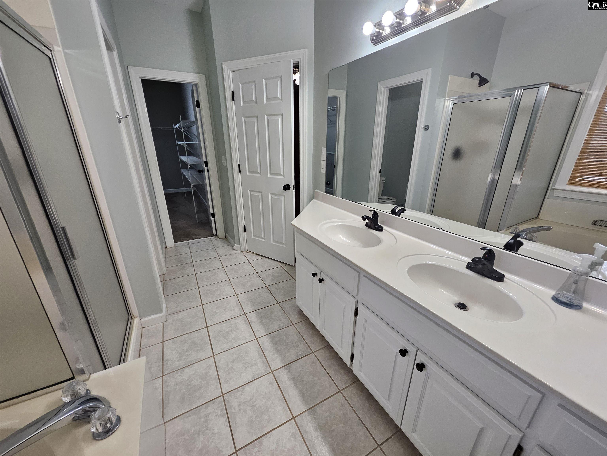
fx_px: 228
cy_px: 228
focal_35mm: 13
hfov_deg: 106.2
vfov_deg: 89.9
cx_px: 304
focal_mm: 1.74
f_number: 2.2
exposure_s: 1/60
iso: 80
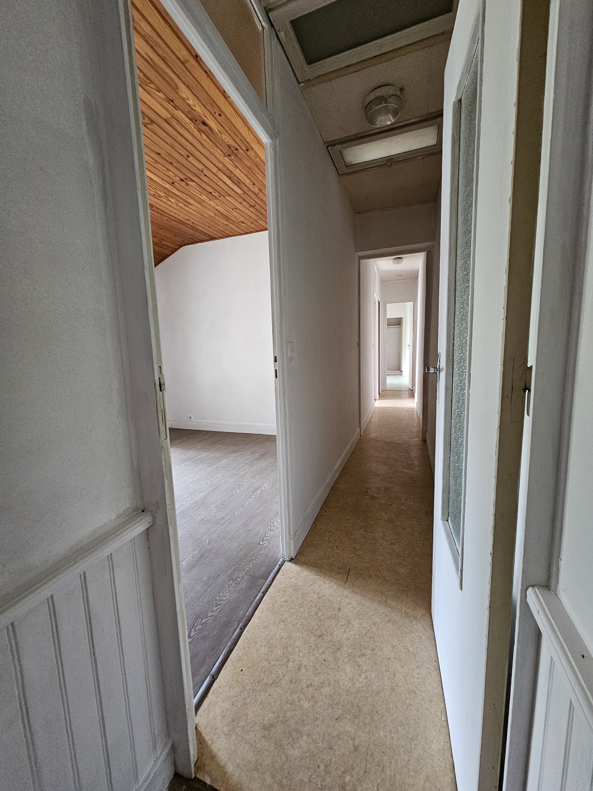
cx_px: 296
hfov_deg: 89.9
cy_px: 396
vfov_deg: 106.2
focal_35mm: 13
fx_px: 297
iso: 500
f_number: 2.2
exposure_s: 1/33.3
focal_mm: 2.2
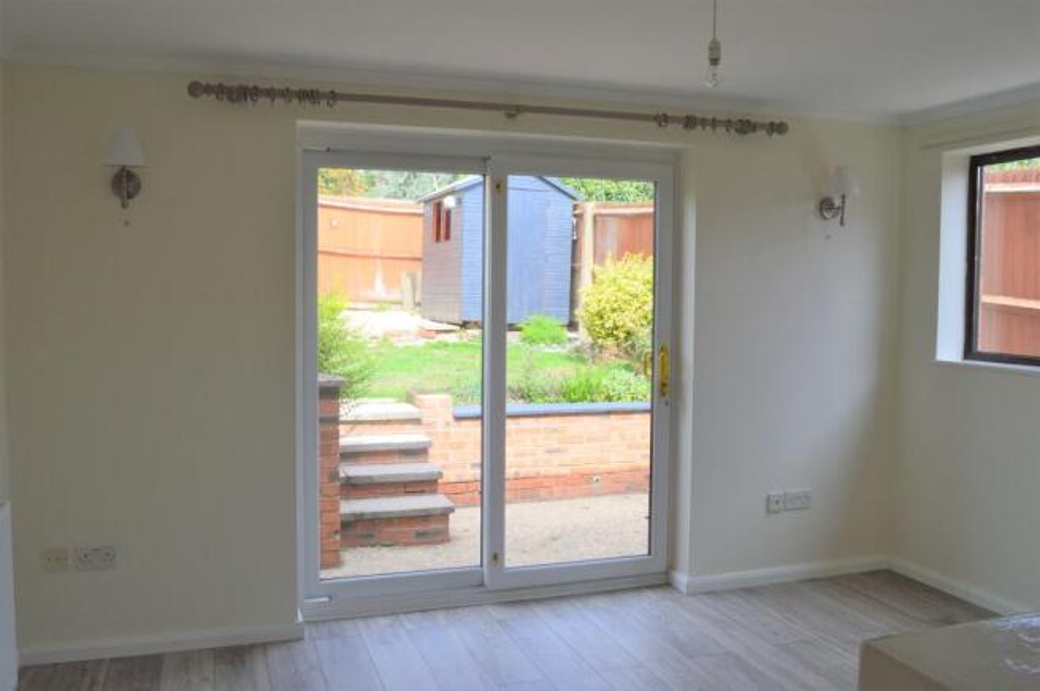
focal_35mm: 32
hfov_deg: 59.5
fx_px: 909
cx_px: 520
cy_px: 346
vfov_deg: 41.6
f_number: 10
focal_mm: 21
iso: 400
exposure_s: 1/200
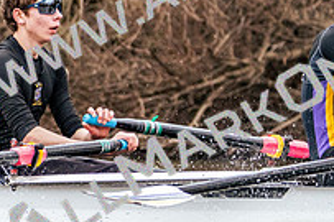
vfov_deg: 2.4
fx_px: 5302
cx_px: -132
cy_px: 124
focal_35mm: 572
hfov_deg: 3.6
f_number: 6.3
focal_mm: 200
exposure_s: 1/2000
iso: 3200
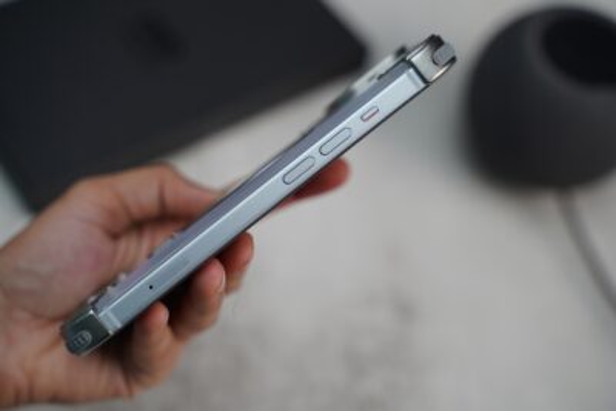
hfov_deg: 32.4
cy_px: 206
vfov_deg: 21.9
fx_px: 1061
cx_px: 308
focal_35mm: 62
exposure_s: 1/80
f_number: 4
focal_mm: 62
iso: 640
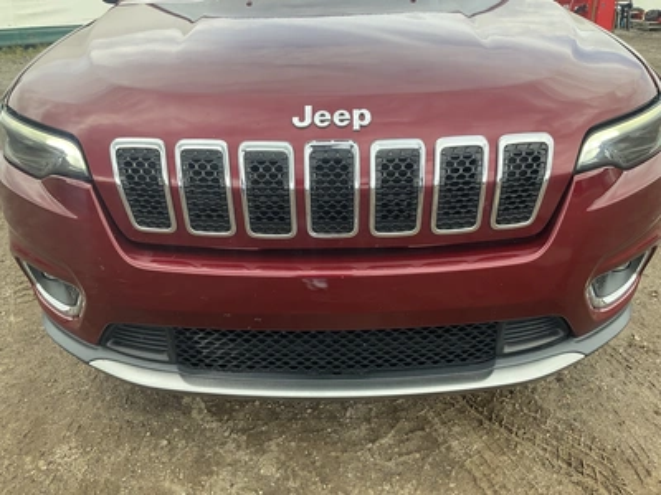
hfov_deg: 61.7
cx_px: 330
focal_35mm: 29
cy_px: 248
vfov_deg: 48.2
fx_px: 554
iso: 40
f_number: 1.8
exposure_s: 1/504
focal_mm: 3
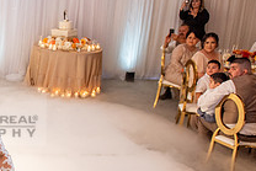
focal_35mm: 67
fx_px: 477
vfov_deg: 20.3
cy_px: 116
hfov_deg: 26.4
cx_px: -58
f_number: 5
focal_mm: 24
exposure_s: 1/125
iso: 1000
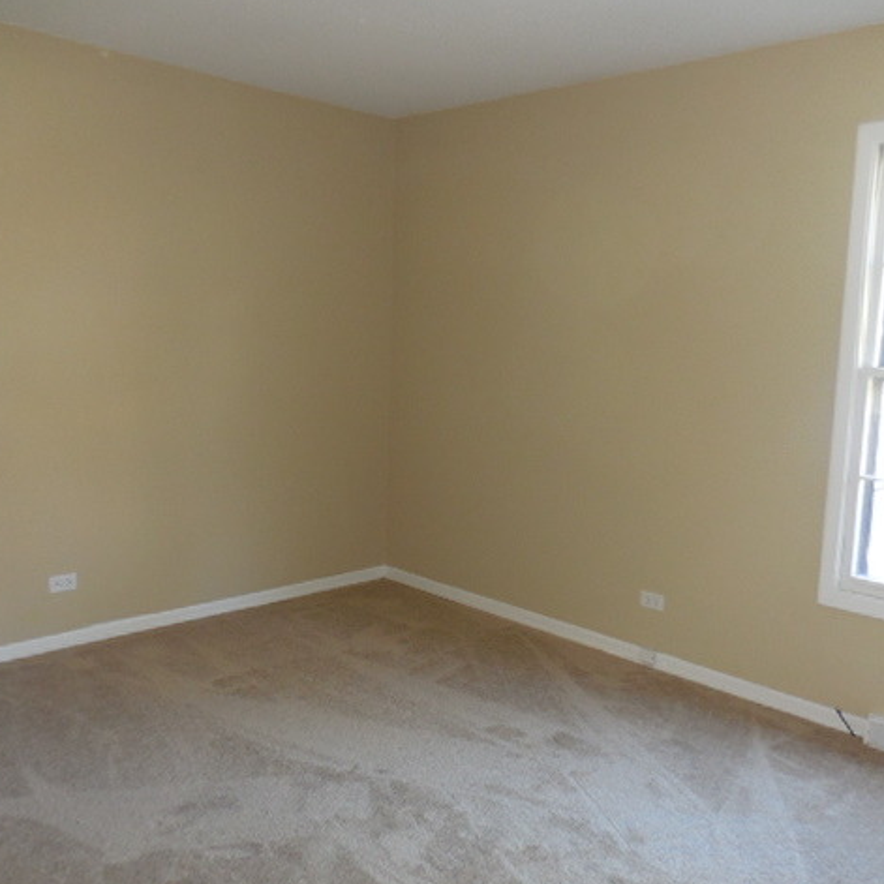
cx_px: 482
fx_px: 867
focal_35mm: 30
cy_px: 441
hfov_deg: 54.0
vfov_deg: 54.0
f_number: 3.3
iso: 250
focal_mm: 4.5
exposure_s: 1/25
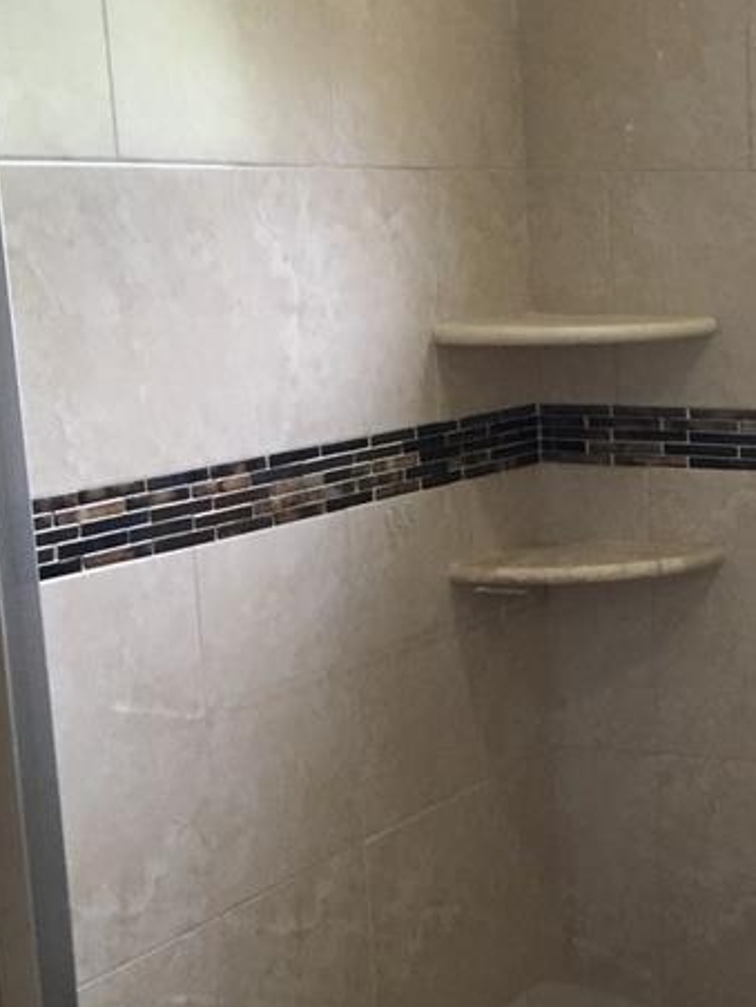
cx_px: 977
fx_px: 2242
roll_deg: +0.6
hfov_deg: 17.9
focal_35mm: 77
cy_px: 760
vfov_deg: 25.0
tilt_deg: -14.4
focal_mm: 4.15
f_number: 2.2
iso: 160
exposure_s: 1/30
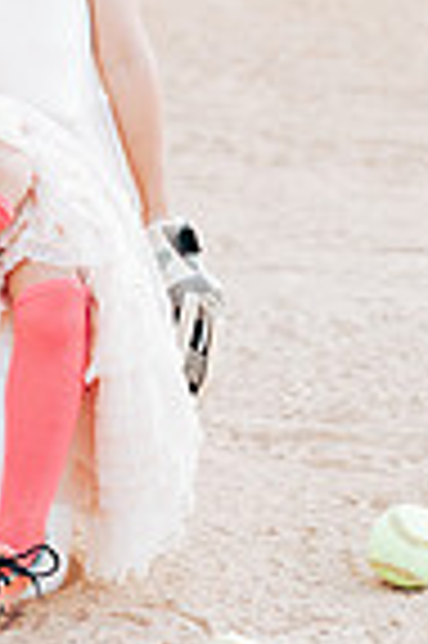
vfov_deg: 7.6
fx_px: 4791
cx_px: -18
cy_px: -45
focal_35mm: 268
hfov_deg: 5.1
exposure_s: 1/400
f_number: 2.8
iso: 160
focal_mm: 85
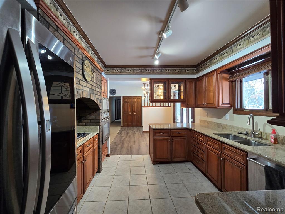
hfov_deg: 106.2
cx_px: 142
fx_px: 107
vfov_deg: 89.9
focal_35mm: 13
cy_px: 107
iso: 200
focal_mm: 2.2
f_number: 2.2
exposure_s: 1/60
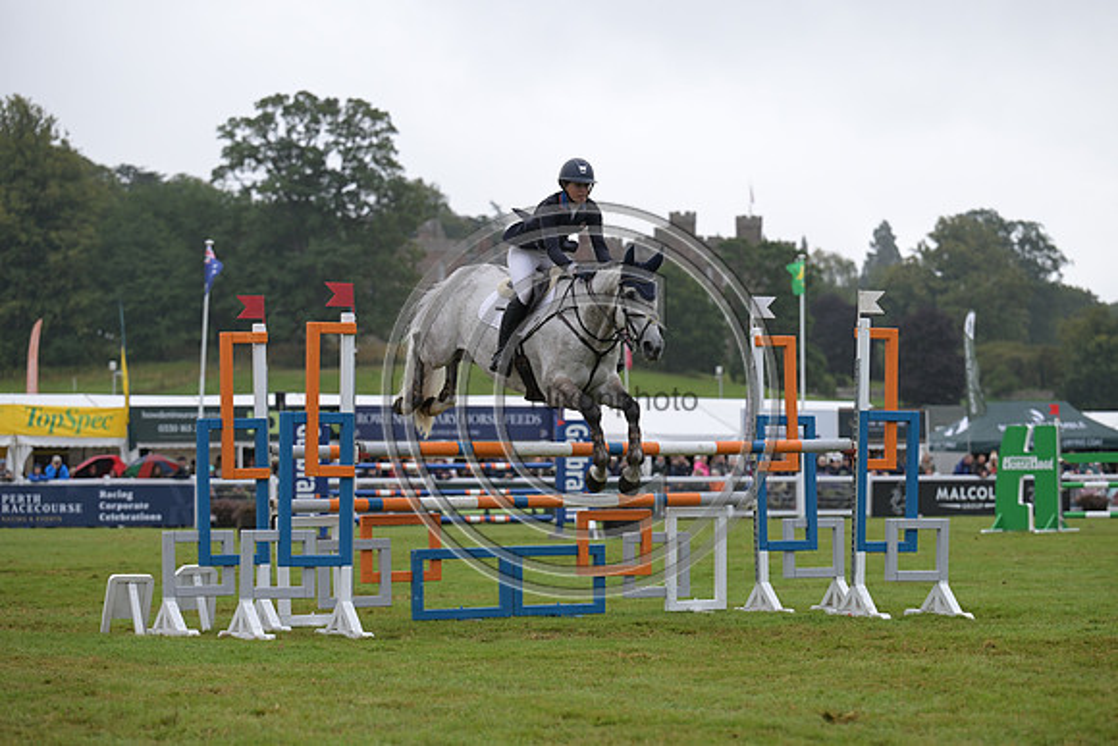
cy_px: 373
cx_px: 559
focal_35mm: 120
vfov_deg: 11.4
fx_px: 3727
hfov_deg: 17.1
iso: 800
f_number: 4
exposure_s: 1/1250
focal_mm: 120
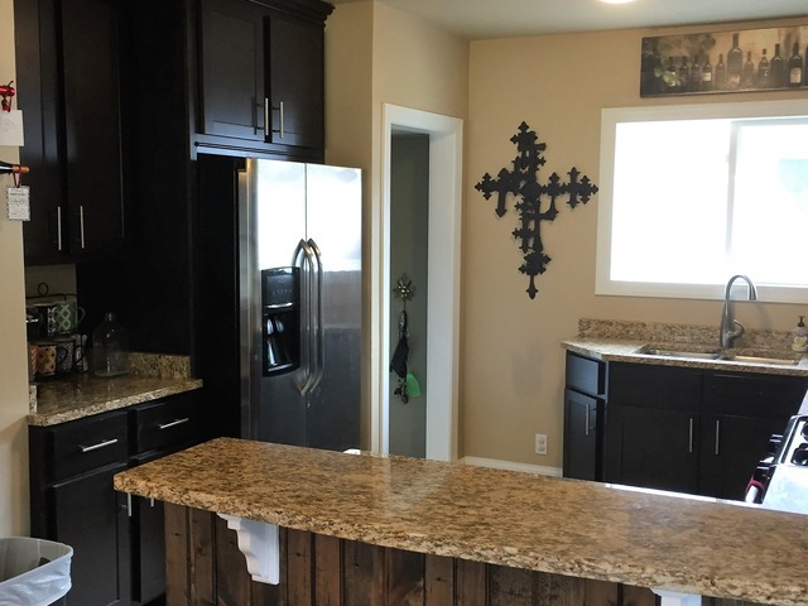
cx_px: 404
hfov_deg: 61.7
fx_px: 677
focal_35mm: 29
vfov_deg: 48.2
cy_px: 303
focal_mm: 4.15
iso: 80
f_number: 2.2
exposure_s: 1/30
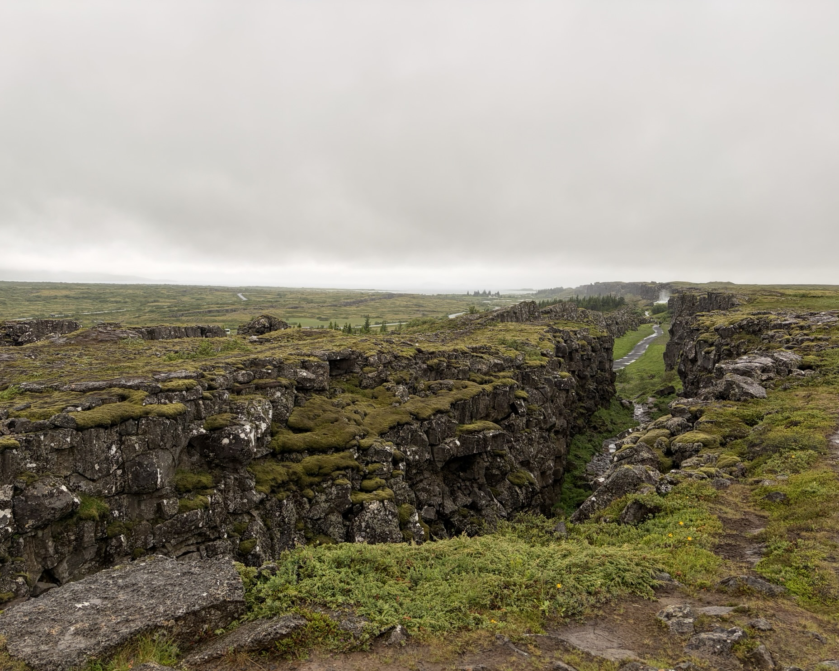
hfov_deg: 62.2
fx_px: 695
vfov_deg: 51.5
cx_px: 394
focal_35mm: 28
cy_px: 347
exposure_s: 1/137
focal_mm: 5.96
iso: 32
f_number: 1.6
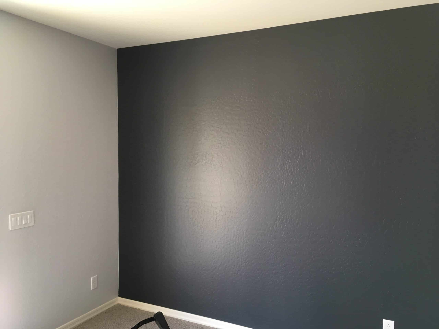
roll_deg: +0.5
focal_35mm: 29
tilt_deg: -3.3
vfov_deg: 48.2
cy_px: 164
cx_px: 220
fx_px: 368
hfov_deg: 61.7
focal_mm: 4.15
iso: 80
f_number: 2.2
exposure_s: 1/30
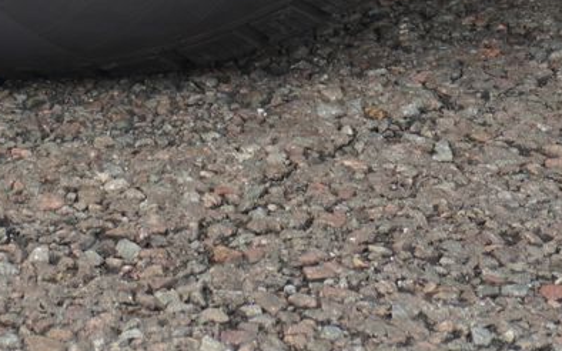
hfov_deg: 11.6
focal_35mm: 179
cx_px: -30
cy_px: -531
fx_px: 2735
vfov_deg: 6.9
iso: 100
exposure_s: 1/40
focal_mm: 23
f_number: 4.5
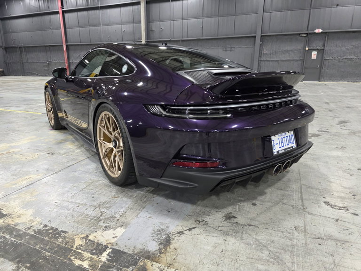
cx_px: 180
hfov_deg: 73.9
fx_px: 240
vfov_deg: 58.9
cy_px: 136
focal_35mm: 23
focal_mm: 6.3
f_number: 1.7
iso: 500
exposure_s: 1/120
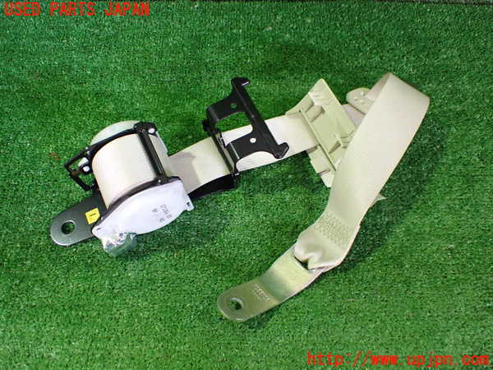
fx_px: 427
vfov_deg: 46.8
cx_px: 246
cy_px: 185
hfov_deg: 60.0
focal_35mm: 30
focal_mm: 5.4
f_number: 2.3
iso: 800
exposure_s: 1/40
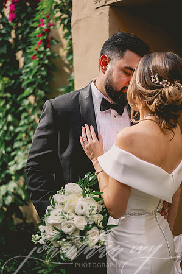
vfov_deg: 39.6
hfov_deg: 26.9
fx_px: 380
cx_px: 91
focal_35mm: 50
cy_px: 137
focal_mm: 50
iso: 64
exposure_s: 1/2000
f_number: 2
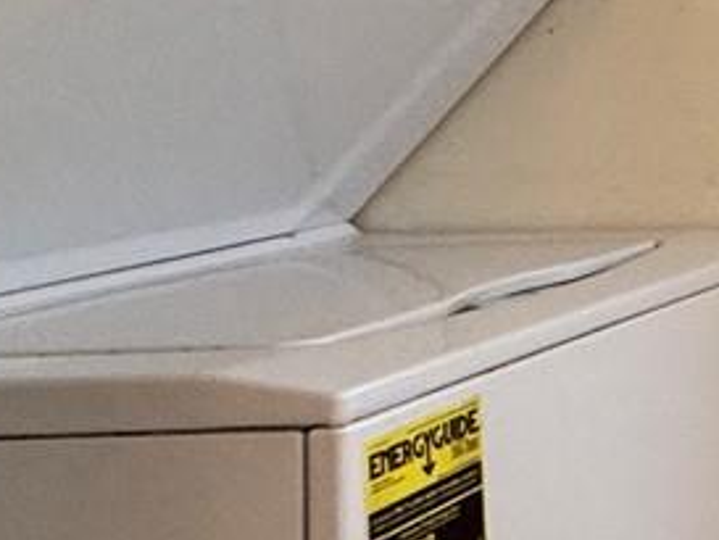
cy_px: 16
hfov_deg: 14.0
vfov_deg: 17.6
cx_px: 1817
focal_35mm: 82
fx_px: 1704
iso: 200
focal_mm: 2.22
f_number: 2.2
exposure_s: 1/120
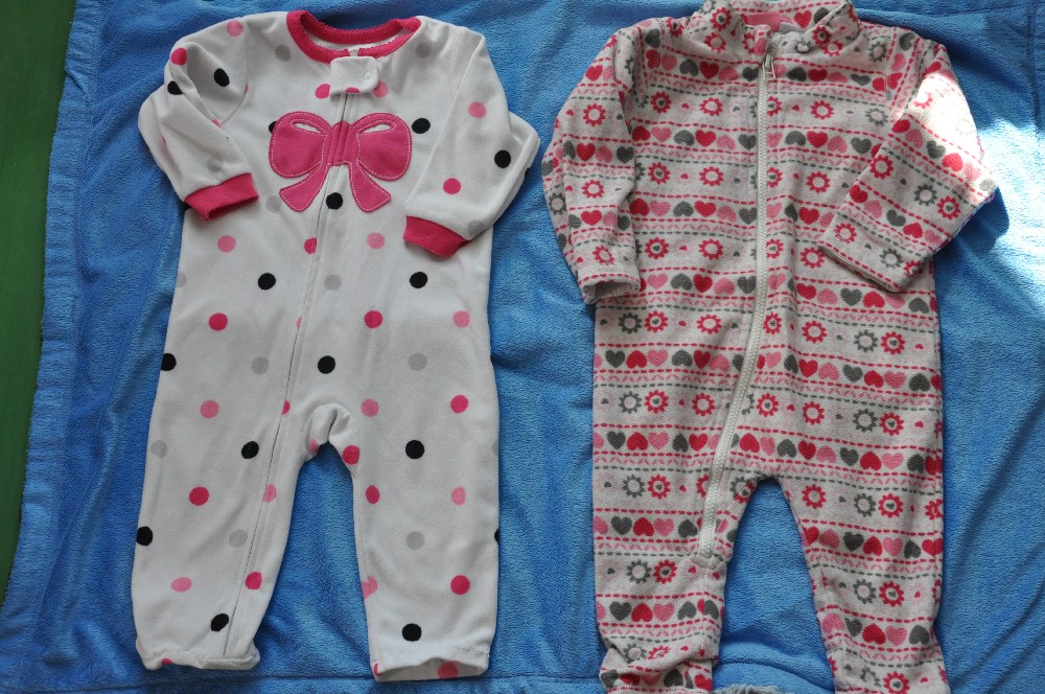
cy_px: 347
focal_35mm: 45
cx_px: 522
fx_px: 1305
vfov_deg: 29.8
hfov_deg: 43.7
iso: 1000
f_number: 9
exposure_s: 1/80
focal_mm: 30
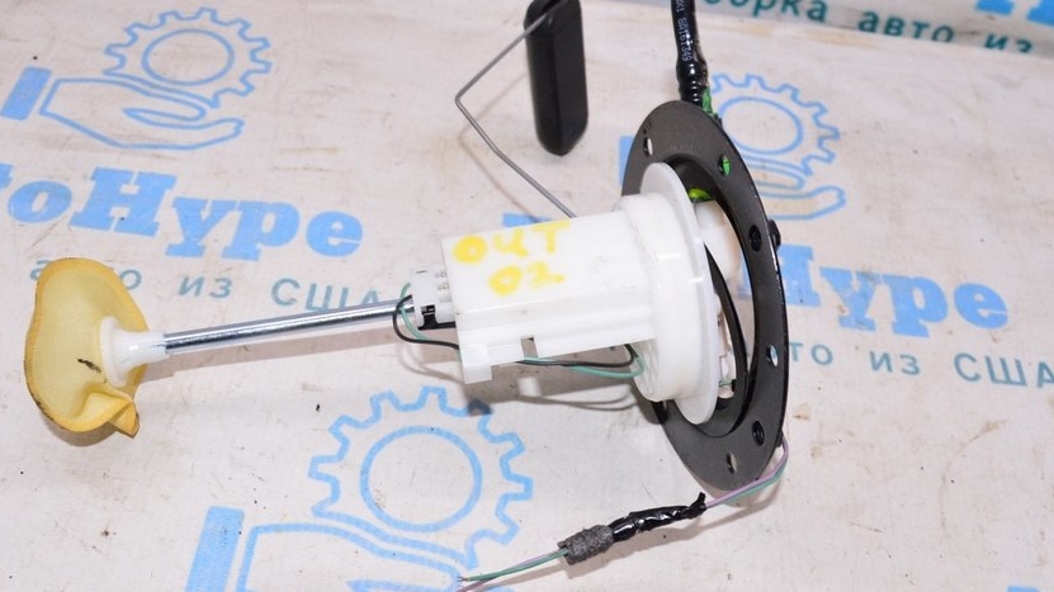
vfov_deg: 29.2
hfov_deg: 49.8
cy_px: 268
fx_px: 1136
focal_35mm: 41
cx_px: 539
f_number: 8
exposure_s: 1/160
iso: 1600
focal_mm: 21
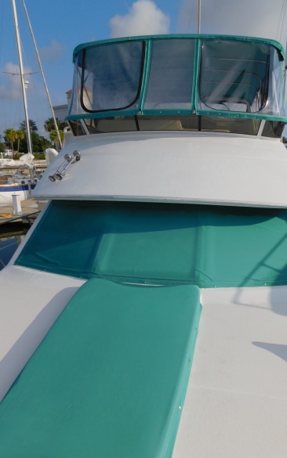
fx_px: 313
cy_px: 231
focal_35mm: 25
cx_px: 172
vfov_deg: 72.5
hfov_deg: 49.0
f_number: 6
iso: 125
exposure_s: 1/800
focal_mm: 4
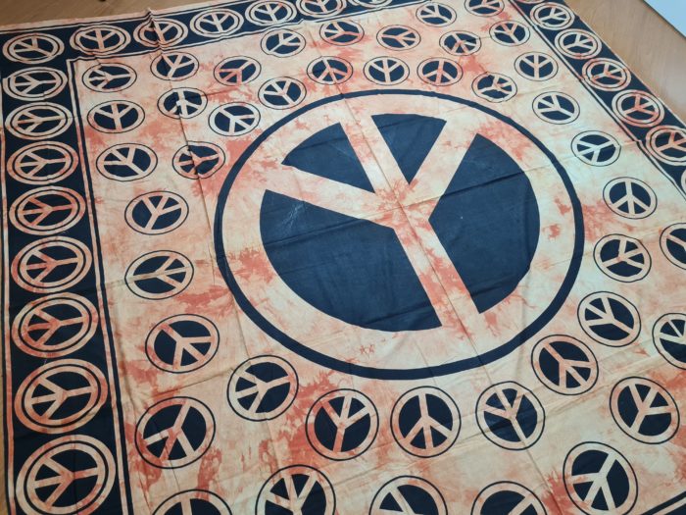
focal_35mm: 26
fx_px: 515
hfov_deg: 67.3
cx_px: 343
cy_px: 258
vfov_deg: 53.1
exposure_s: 1/60
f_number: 1.8
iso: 200
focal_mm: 5.4
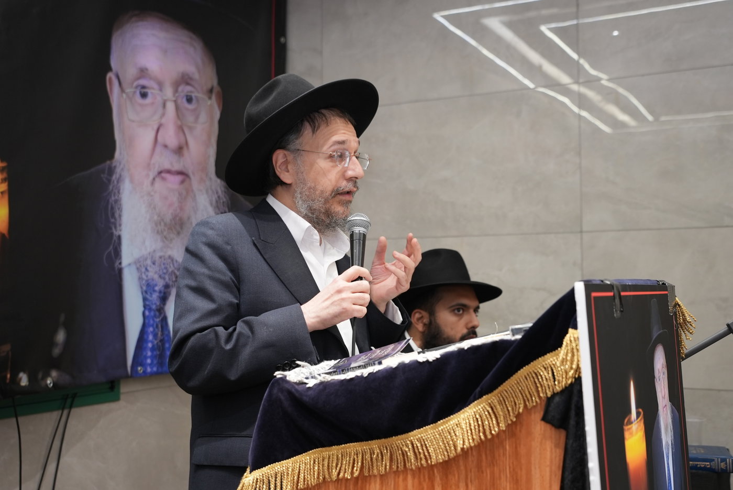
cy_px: 245
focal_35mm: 41
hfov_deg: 47.4
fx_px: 835
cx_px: 366
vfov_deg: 32.7
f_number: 4
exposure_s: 1/200
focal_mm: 41
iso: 1600
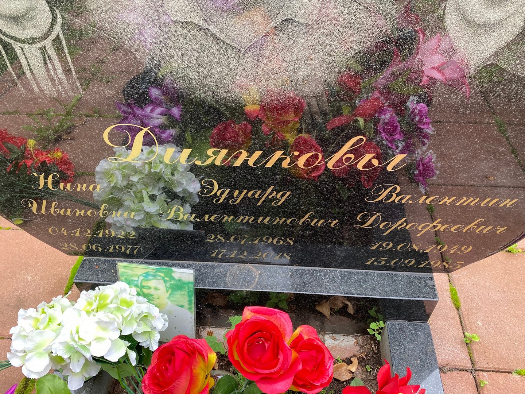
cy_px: 197
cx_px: 262
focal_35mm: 26
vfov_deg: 53.1
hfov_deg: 67.3
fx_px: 394
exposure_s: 1/121
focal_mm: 4.25
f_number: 1.8
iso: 64
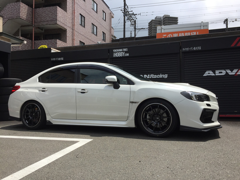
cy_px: 90
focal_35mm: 29
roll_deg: -1.7
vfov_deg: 48.2
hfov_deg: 61.7
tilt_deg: +1.3
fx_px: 201
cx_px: 120
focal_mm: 4.15
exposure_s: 1/3049
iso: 32
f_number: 2.2
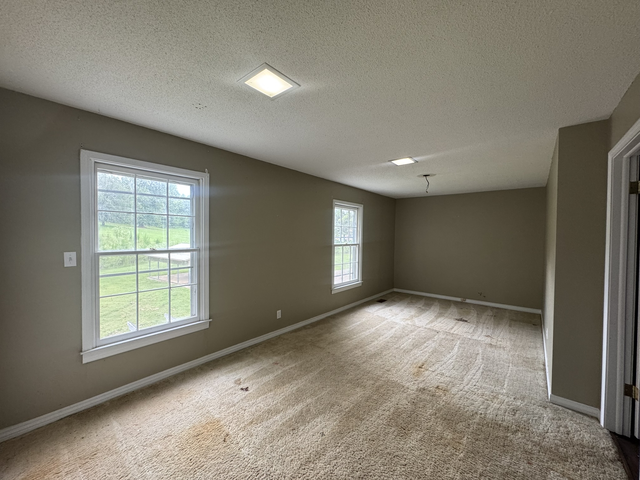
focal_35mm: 14
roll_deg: -0.6
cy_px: 240
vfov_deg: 85.7
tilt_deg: -1.4
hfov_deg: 102.1
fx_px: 259
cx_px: 320
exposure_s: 1/60
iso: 200
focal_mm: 2.22
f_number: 2.2
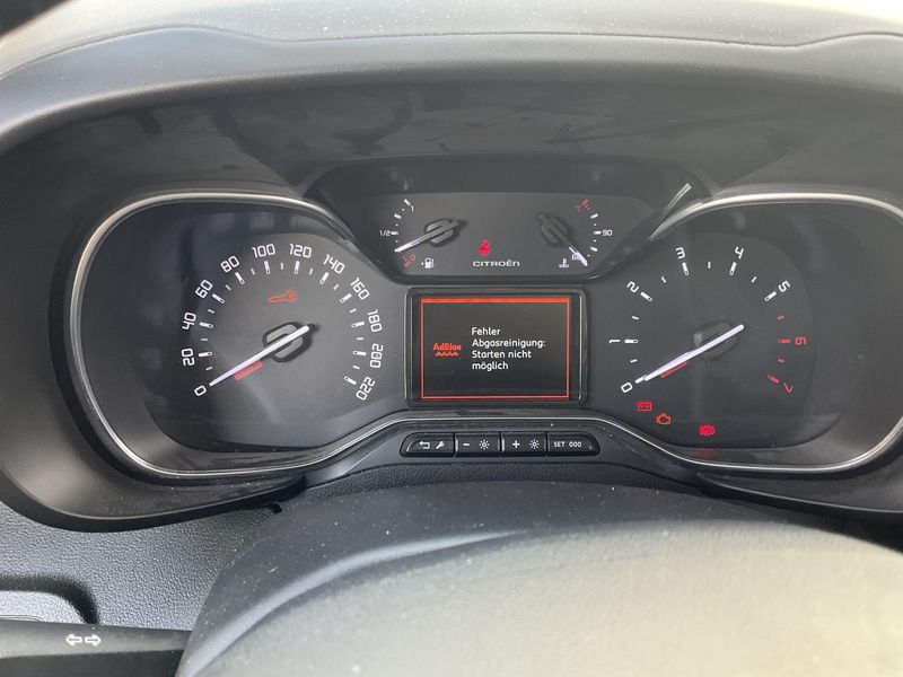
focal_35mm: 29
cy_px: 338
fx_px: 756
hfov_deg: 61.7
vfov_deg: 48.2
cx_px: 452
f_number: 1.8
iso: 64
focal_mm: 3
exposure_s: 1/122
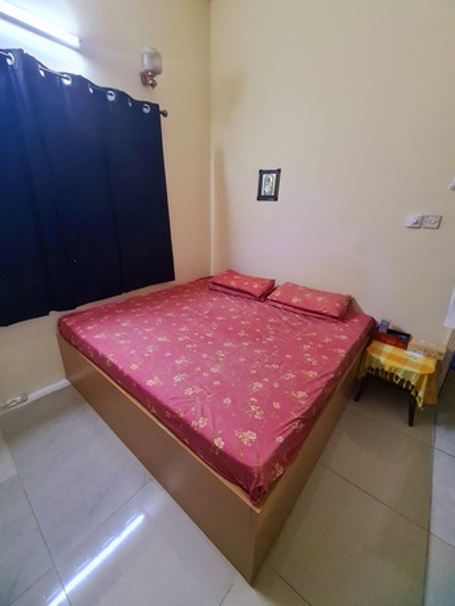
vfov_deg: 106.2
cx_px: 228
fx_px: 228
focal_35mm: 13
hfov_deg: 89.9
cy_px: 303
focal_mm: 2.2
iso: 800
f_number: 2.2
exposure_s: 1/25
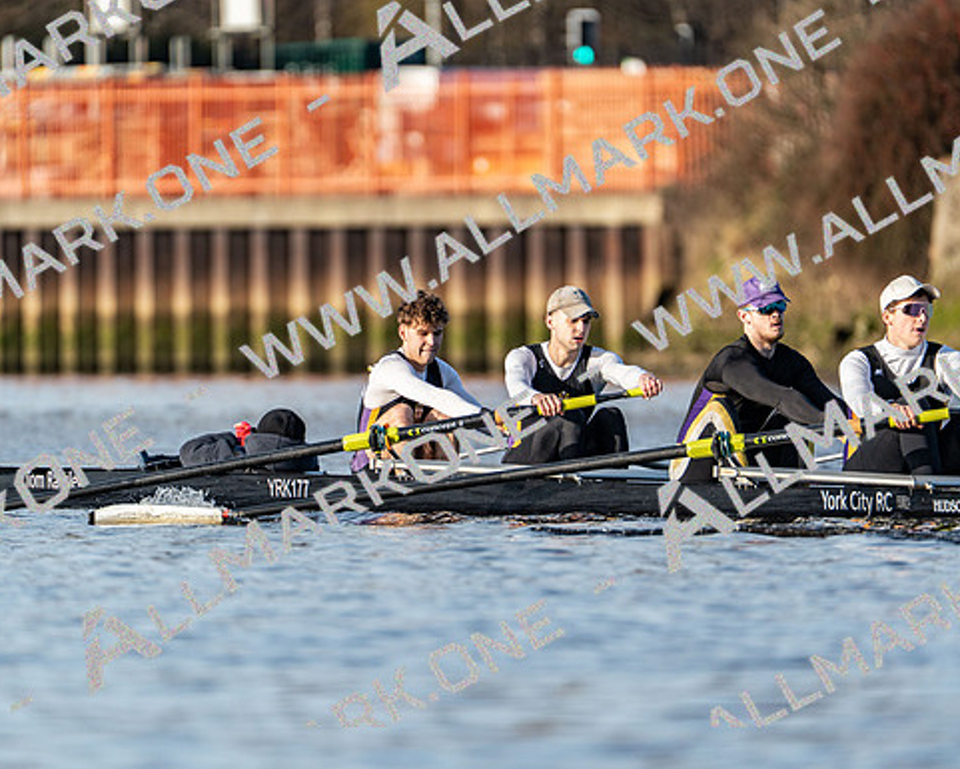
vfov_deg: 2.3
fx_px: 19296
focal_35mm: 679
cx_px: 487
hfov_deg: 2.8
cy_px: 384
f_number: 6.3
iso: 640
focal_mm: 600
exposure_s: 1/2000
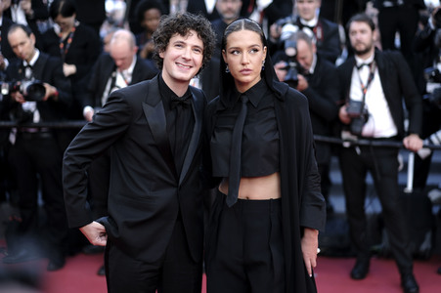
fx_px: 1028
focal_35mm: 84
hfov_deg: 24.2
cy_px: 146
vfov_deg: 16.2
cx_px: 220
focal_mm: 56
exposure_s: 1/250
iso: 100
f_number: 1.2
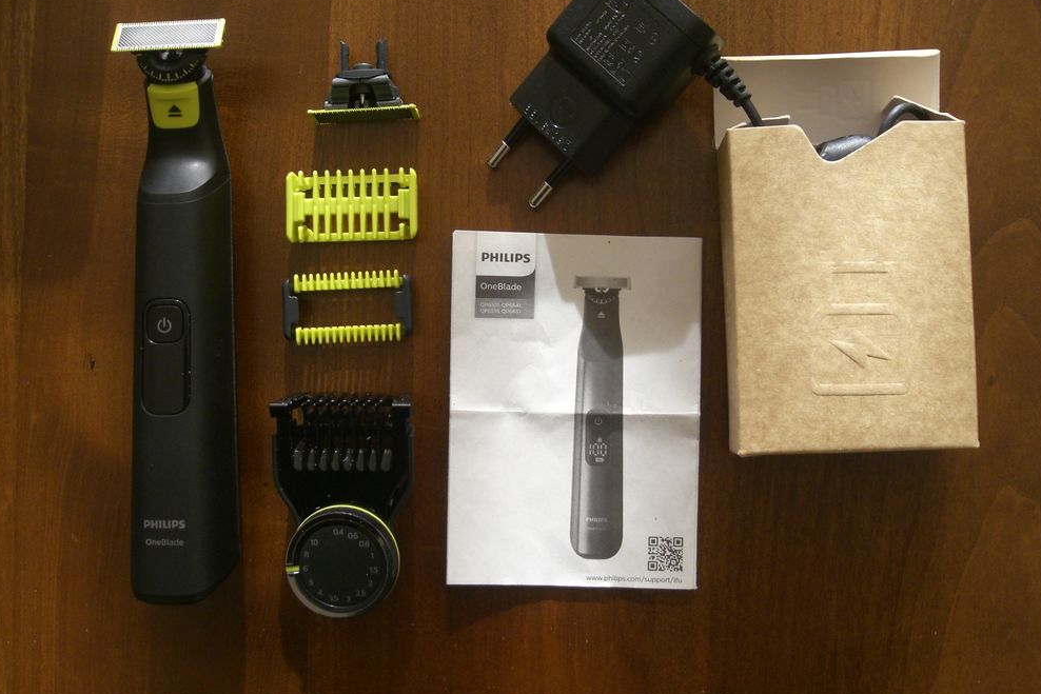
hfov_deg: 48.5
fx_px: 1157
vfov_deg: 33.4
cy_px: 312
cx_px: 522
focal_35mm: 40
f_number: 3.1
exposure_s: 1/125
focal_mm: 6.3
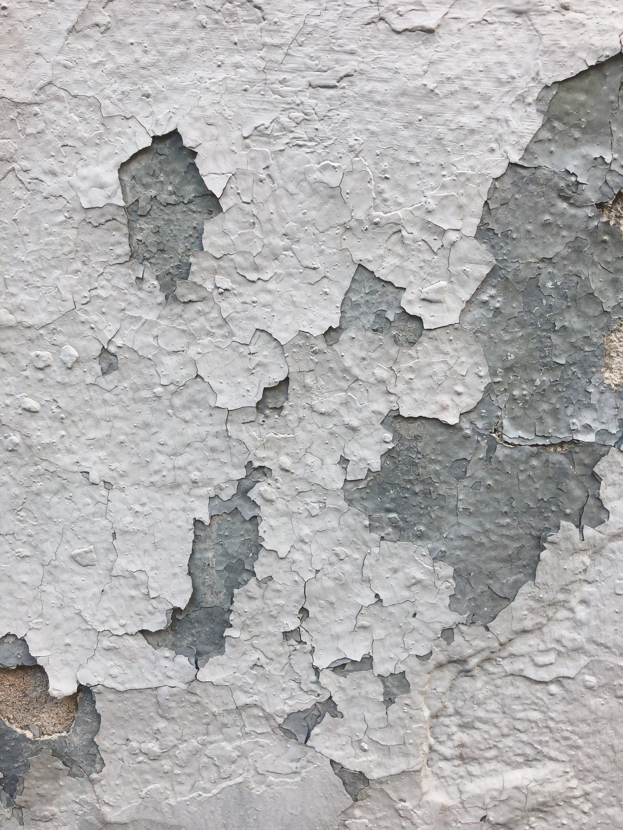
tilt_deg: -10.0
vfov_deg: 63.4
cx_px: 312
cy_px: 415
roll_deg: -1.4
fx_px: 672
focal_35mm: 28
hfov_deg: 49.7
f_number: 1.8
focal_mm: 3.99
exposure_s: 1/120
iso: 40
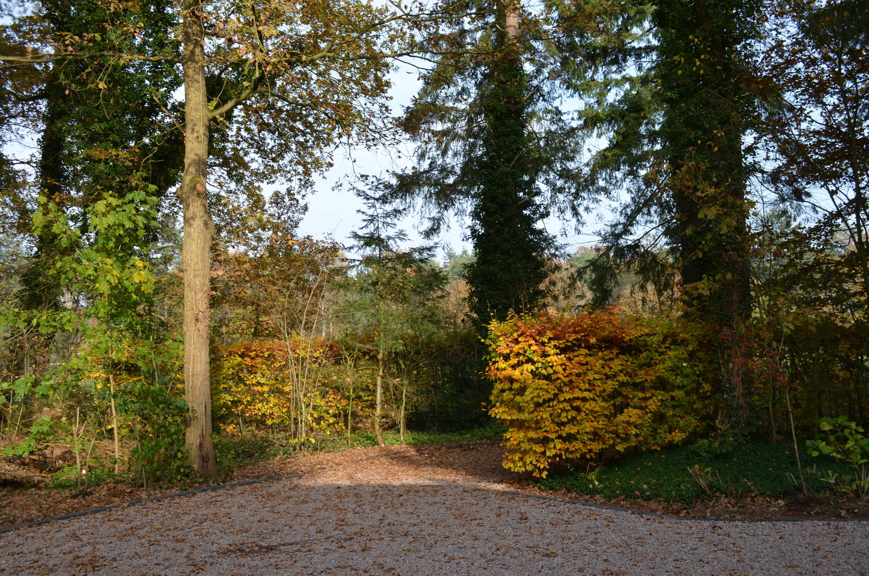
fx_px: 795
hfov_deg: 57.3
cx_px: 434
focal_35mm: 33
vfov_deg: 39.8
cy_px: 288
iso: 200
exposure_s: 1/200
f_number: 7.1
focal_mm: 22
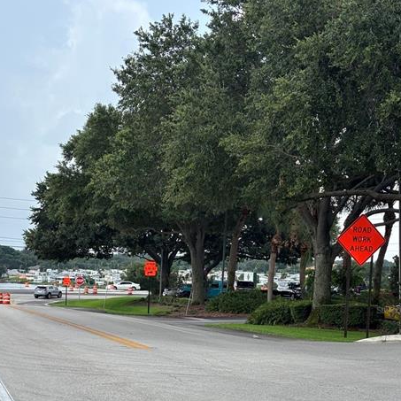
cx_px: 162
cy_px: 310
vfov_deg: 22.0
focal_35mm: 78
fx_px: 1022
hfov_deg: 22.2
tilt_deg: -3.7
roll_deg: -2.4
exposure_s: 1/634
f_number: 1.6
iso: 32
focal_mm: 5.96
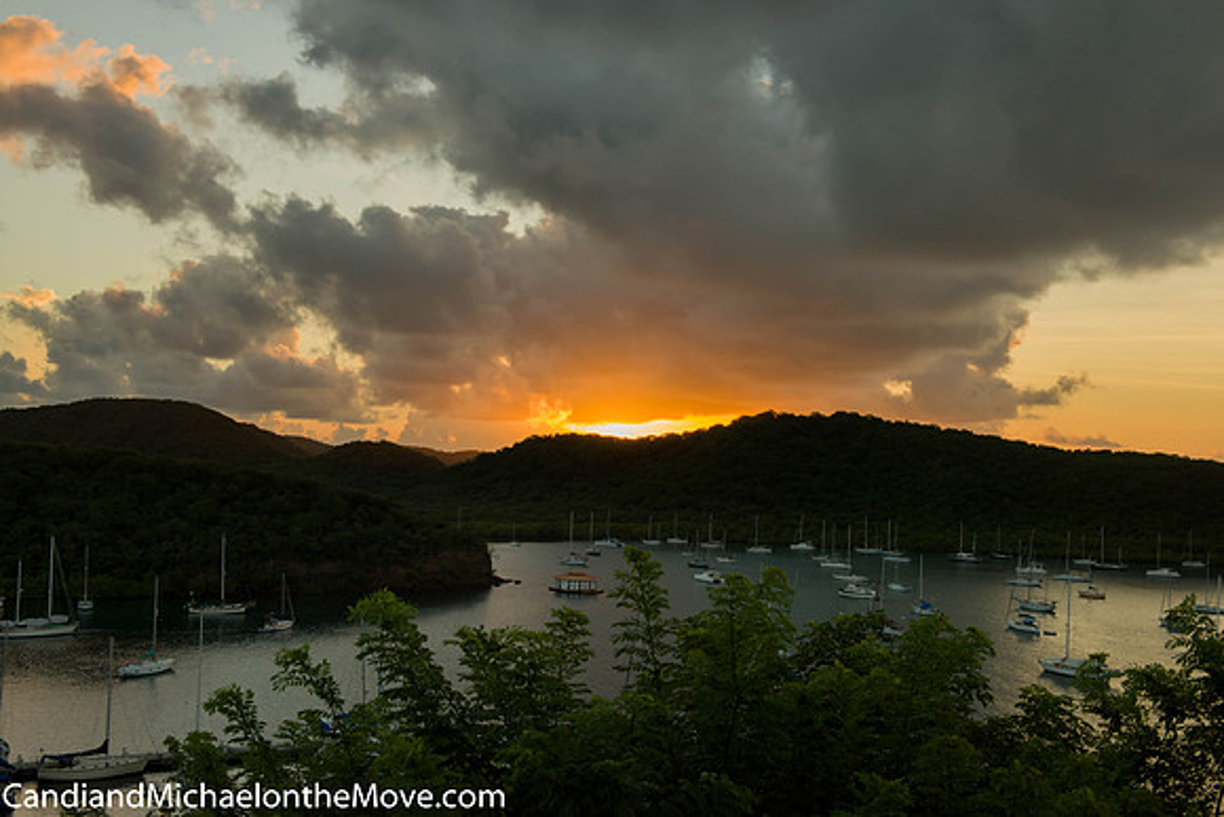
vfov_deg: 31.9
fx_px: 1428
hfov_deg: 46.4
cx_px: 612
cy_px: 408
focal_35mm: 42
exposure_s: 1/125
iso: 320
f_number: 9
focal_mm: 42
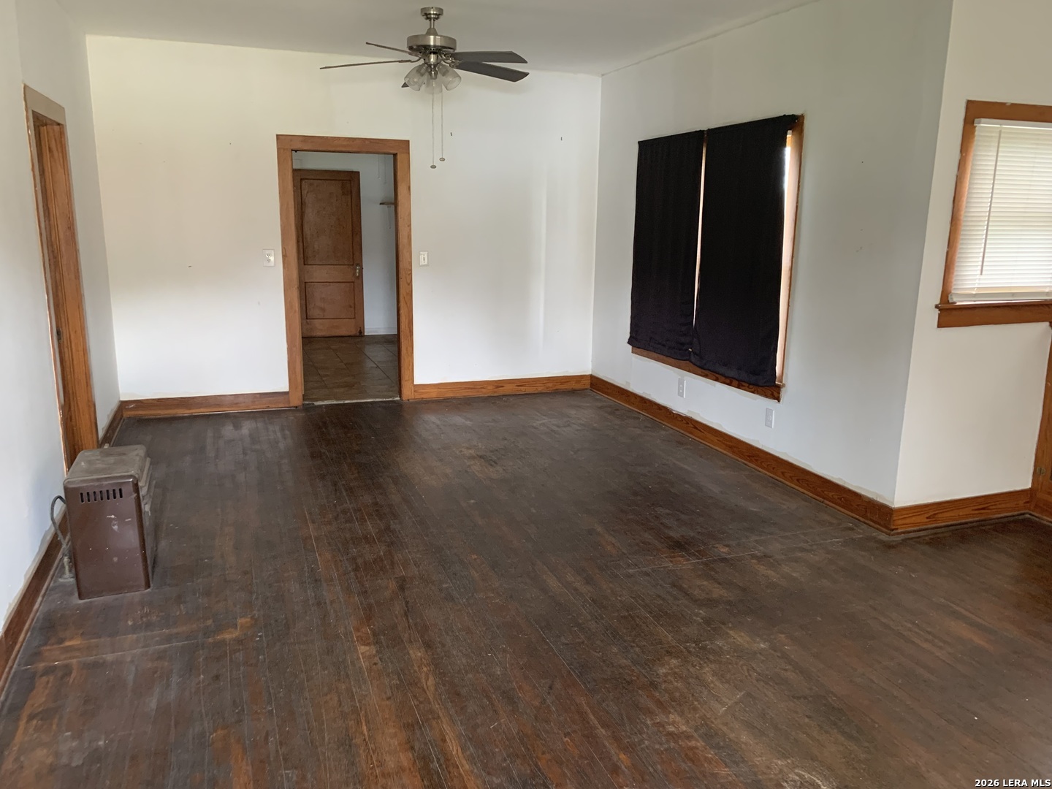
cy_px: 394
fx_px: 790
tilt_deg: -15.4
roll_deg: -0.7
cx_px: 526
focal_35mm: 26
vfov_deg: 53.1
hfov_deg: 67.3
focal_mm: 4.25
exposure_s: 1/60
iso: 250
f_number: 1.8
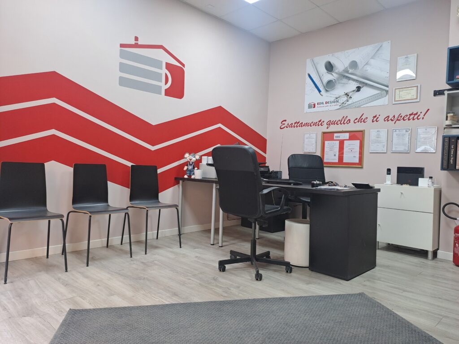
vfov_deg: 54.9
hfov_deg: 69.4
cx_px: 230
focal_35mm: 25
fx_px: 331
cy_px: 172
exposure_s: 1/50
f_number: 1.8
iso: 125
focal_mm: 4.65
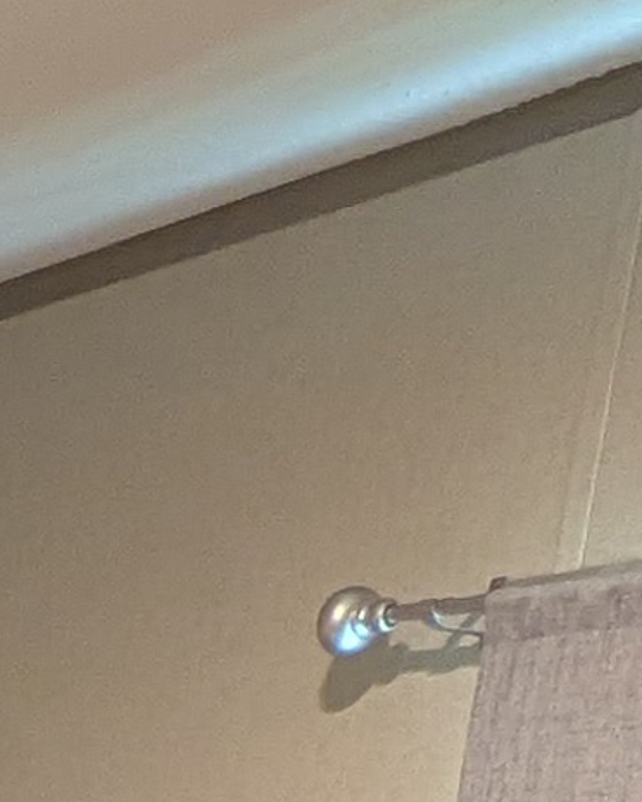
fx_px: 2446
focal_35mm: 103
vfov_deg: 14.6
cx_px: -1679
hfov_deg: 9.0
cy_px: 1704
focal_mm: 2.23
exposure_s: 1/30
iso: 174
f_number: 1.95
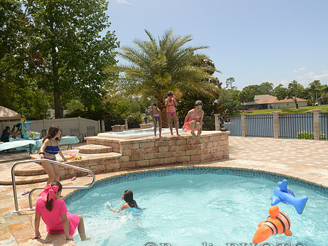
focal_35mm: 29
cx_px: 160
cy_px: 131
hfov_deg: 61.7
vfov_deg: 48.2
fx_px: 275
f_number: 13
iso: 180
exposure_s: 1/160
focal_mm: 24
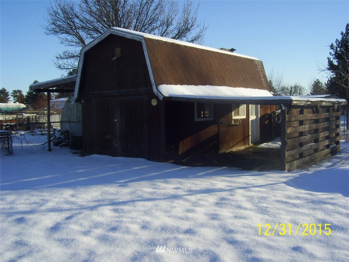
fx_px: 363
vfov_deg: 39.7
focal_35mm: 36
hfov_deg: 51.4
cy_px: 131
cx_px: 174
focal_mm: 6
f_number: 4.8
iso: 80
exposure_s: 1/400
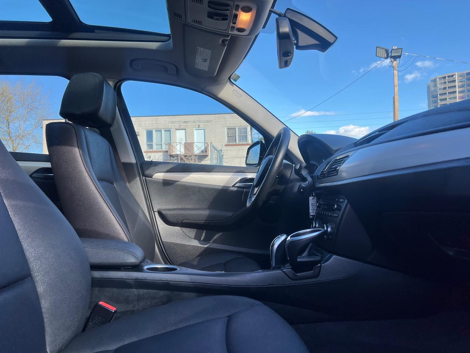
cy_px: 176
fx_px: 353
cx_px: 235
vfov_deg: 53.1
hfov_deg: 67.3
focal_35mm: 26
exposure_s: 1/578
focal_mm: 5.7
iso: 50
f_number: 1.5
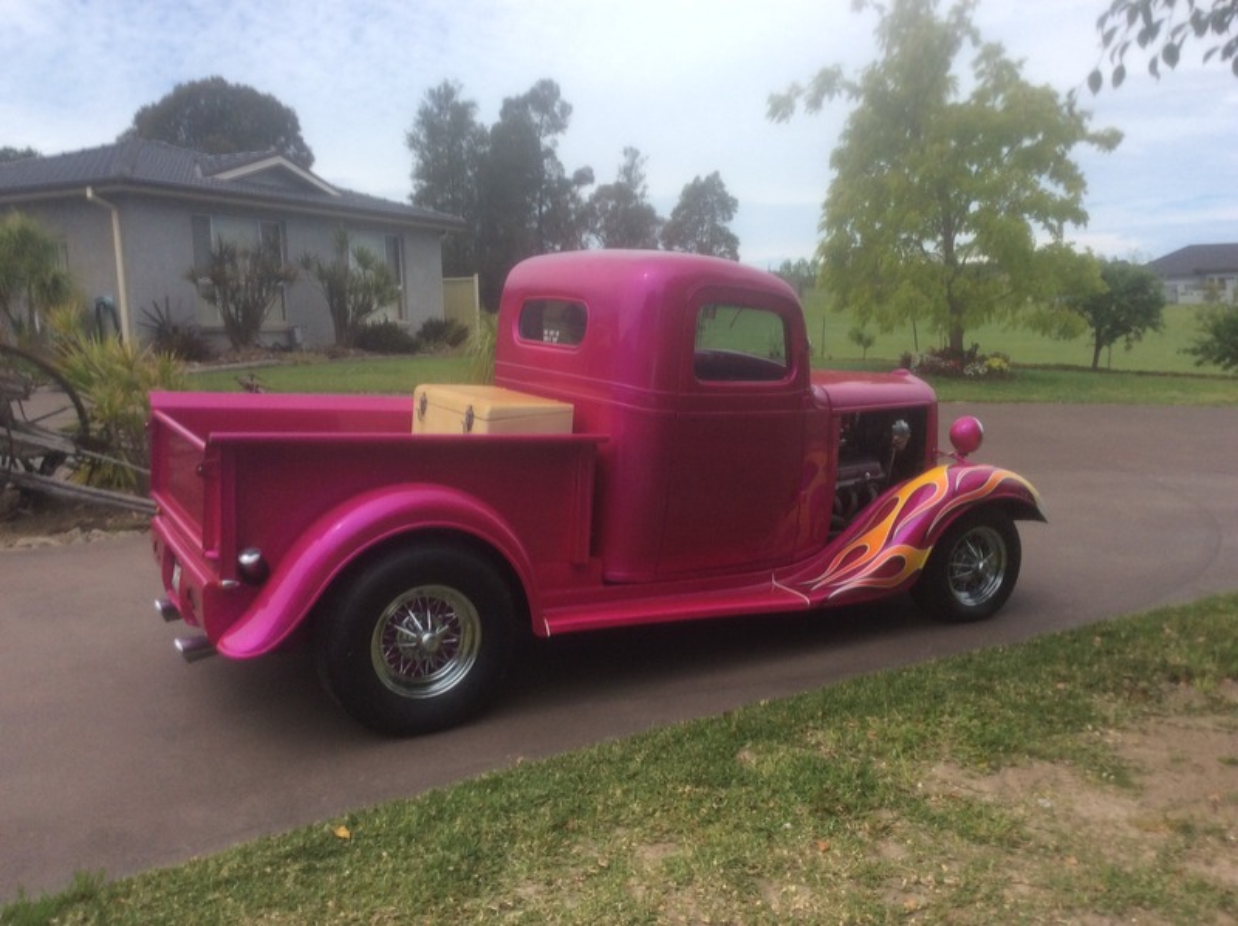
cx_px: 619
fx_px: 1143
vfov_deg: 44.1
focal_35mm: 32
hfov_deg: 56.9
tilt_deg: -8.3
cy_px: 463
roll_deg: +2.2
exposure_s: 1/1040
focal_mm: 3.3
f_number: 2.4
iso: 32
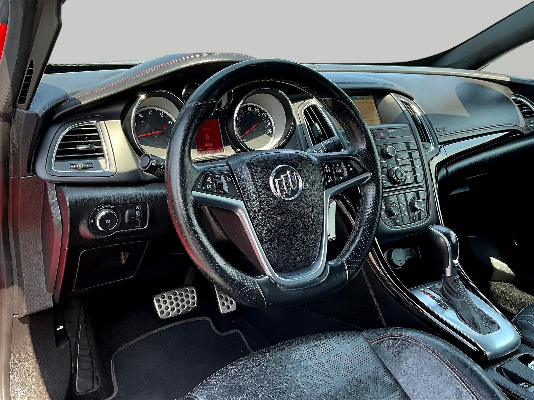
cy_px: 200
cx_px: 267
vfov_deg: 48.2
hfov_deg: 61.7
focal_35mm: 29
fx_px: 447
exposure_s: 1/122
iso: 20
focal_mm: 3
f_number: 1.8
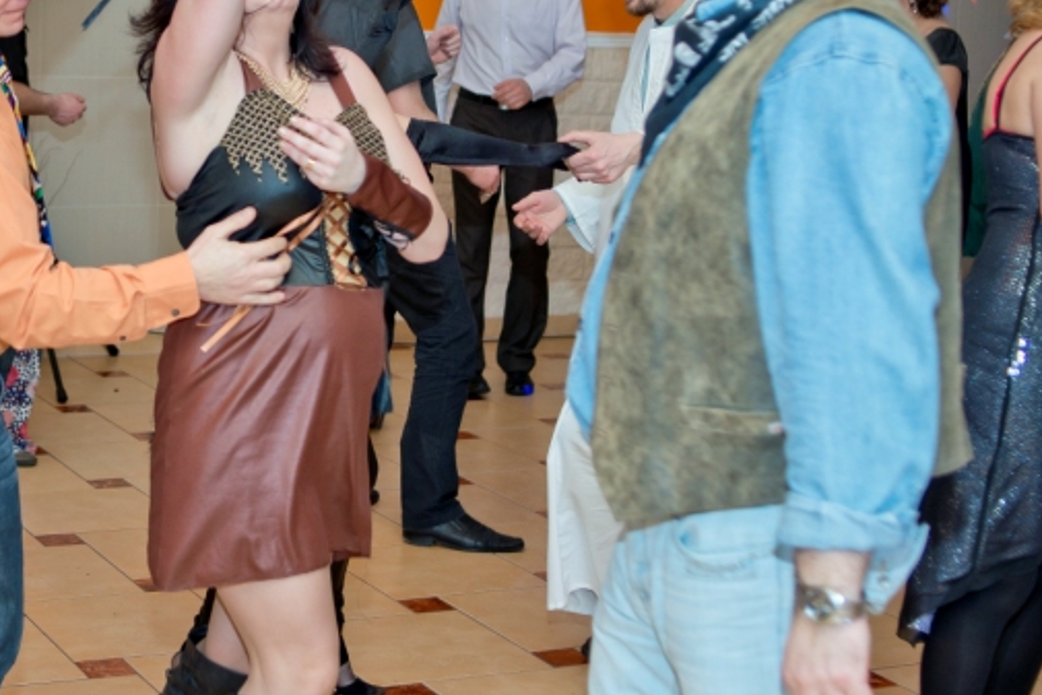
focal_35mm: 71
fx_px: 2056
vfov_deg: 19.1
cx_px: 196
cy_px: 216
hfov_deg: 27.8
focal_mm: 35
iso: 320
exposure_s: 1/320
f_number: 2.8
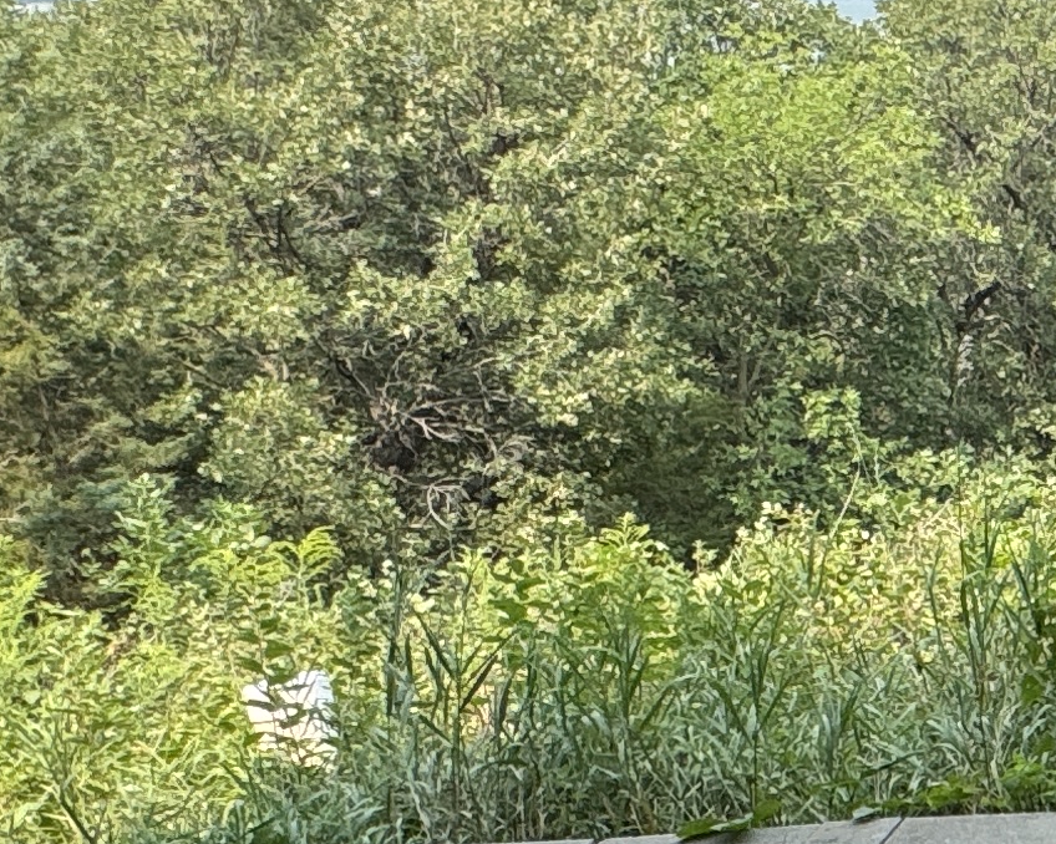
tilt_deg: -15.6
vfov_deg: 23.5
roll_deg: +0.1
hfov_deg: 21.2
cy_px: 500
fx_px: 2031
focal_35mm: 65
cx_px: 1823
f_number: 2.2
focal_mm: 2.22
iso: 50
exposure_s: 1/771
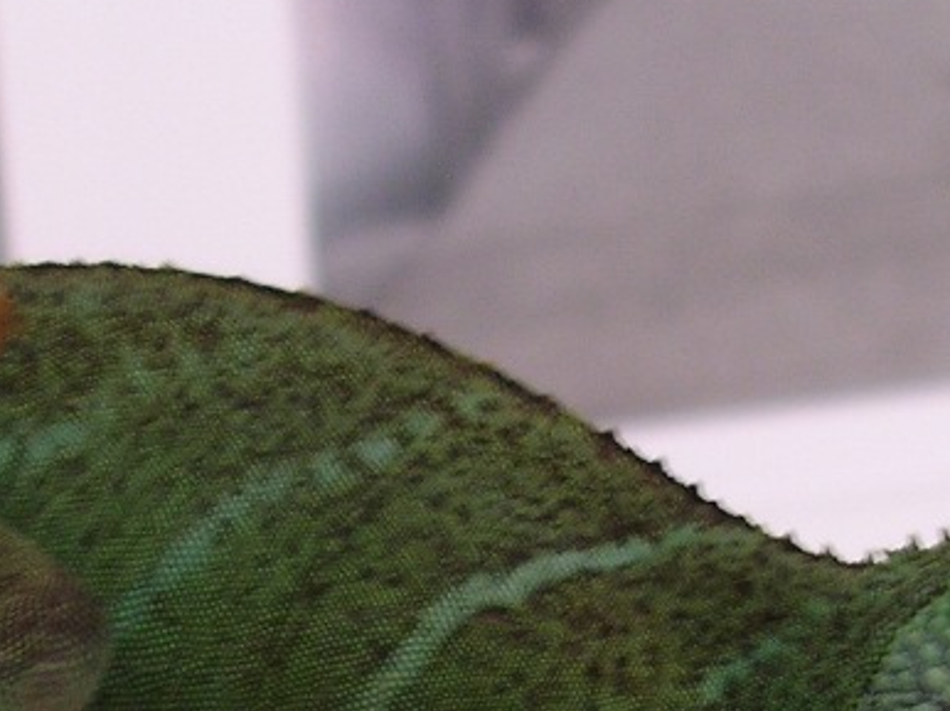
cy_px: 862
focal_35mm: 117
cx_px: 463
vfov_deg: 12.3
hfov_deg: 16.8
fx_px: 3209
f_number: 2.8
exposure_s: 1/3.3
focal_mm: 5.8
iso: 102
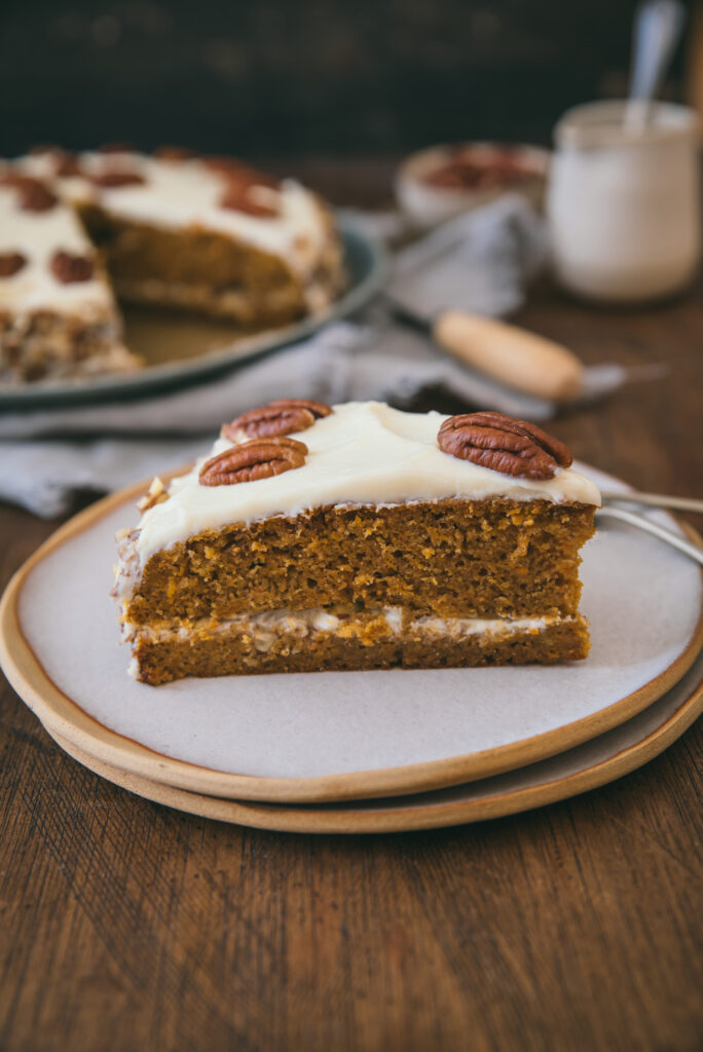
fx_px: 1609
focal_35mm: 55
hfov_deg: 24.7
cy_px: 526
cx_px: 352
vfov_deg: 36.2
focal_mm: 55
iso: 200
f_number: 4
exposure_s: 1/40
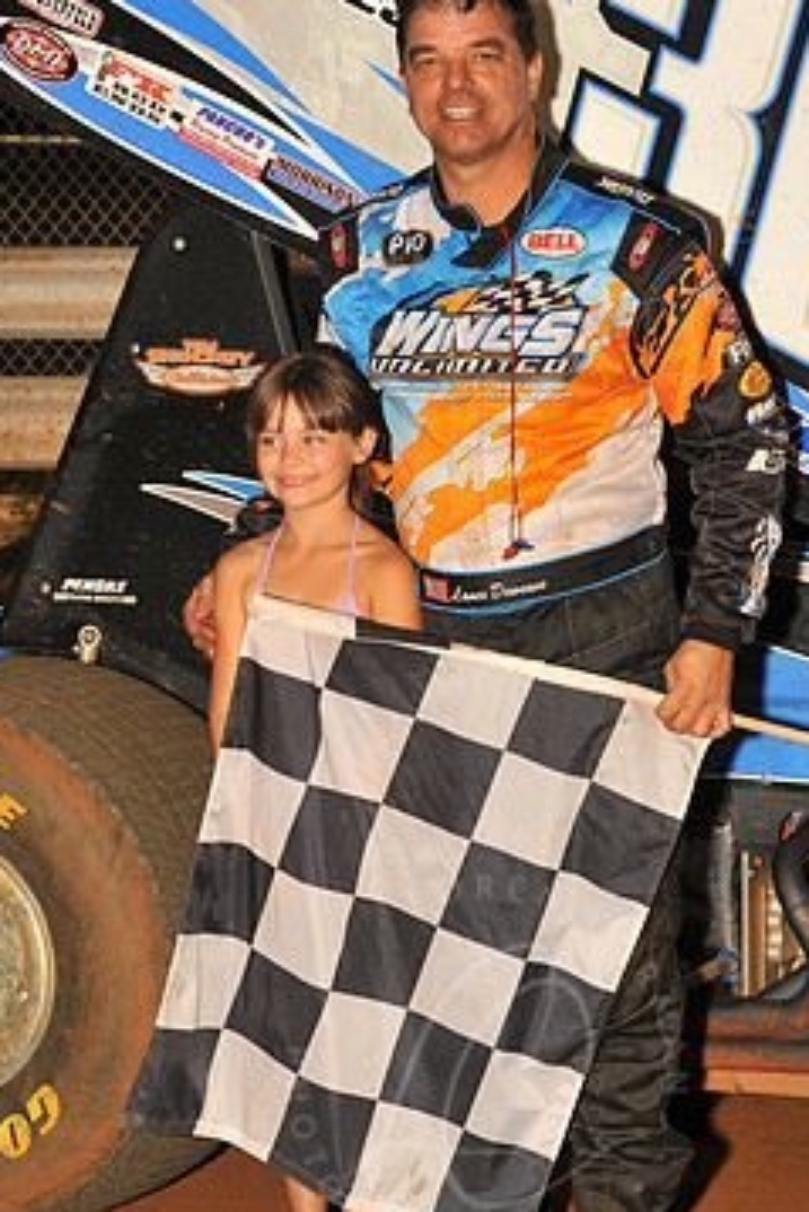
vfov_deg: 23.1
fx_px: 2963
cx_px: 484
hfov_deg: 15.5
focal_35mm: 88
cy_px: 653
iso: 500
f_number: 8
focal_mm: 70
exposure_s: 1/320
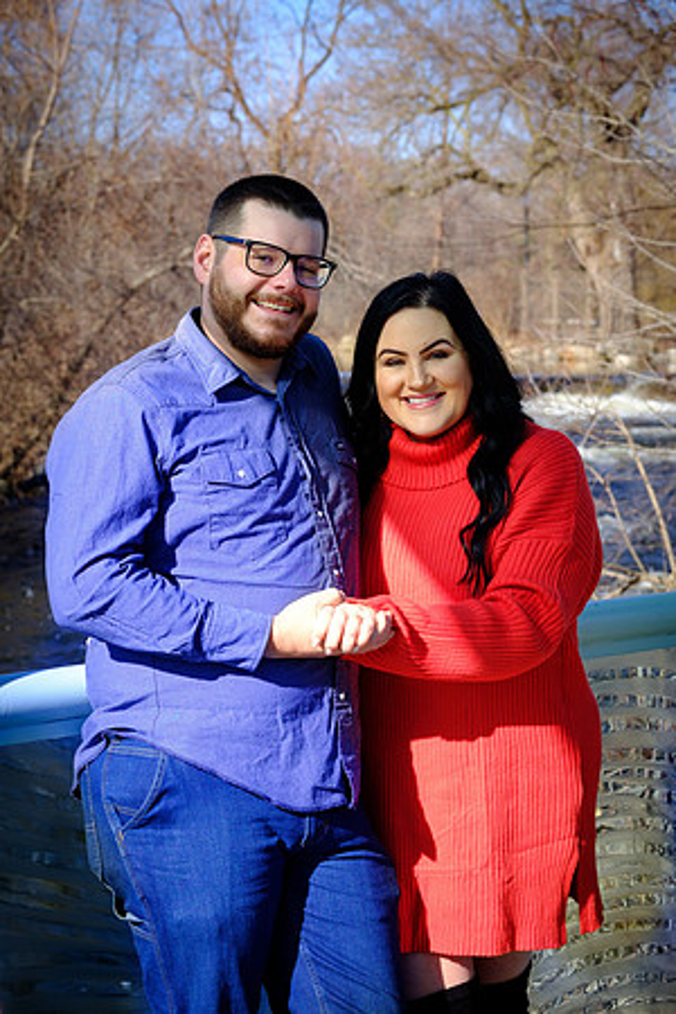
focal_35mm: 75
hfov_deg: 18.2
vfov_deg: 27.0
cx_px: 338
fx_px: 2112
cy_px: 507
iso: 200
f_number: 5.6
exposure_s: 1/250
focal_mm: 50
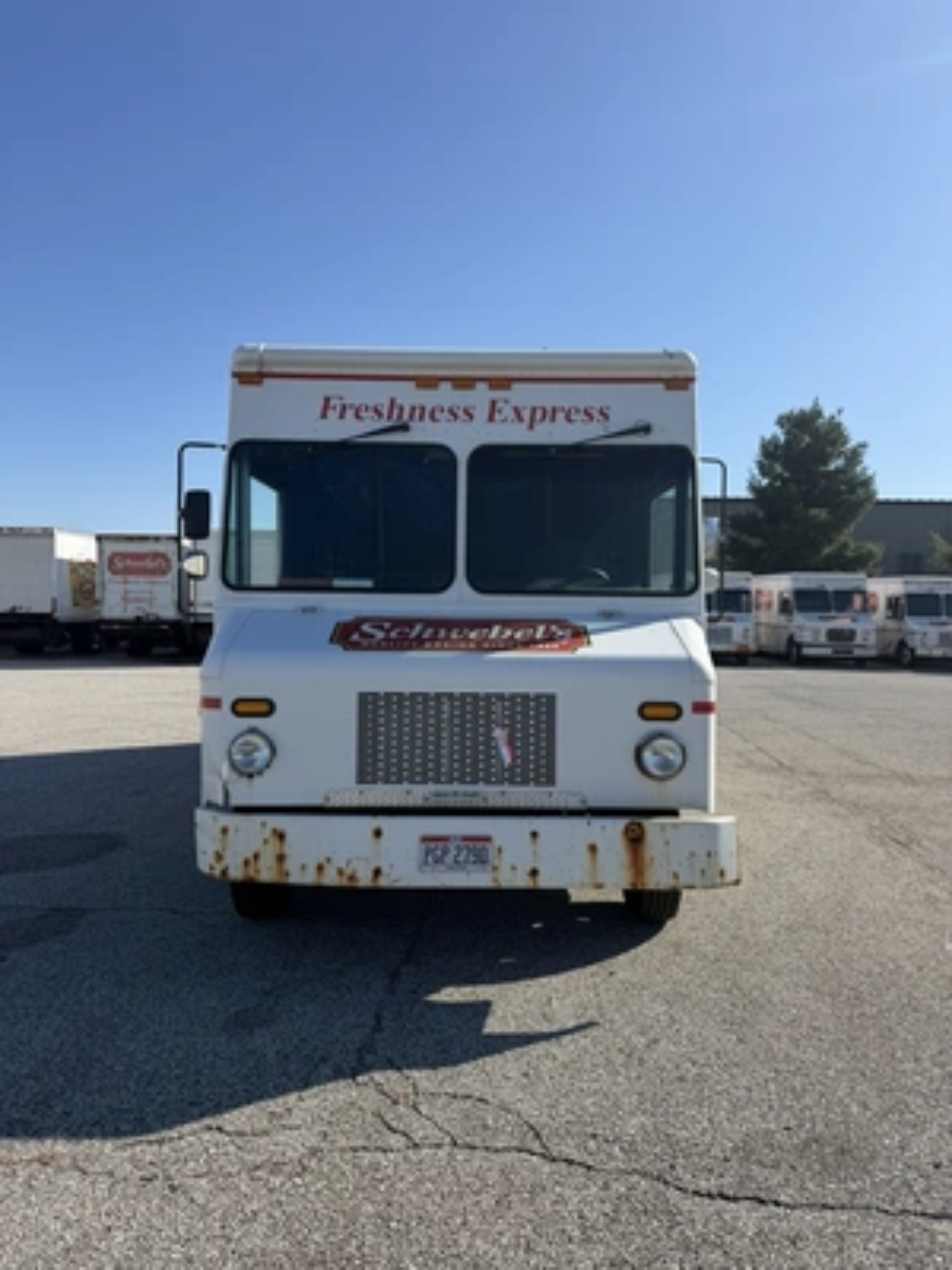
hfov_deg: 56.8
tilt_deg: -0.3
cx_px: 476
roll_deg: -1.6
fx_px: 880
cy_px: 635
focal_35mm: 24
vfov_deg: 71.6
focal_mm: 6.76
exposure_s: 1/4975
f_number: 1.78
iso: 80
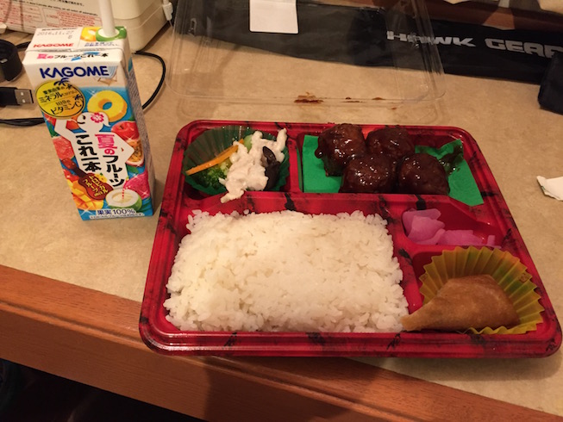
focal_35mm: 29
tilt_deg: -47.1
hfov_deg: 61.7
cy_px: 211
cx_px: 282
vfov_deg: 48.2
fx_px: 472
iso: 250
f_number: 2.2
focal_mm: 4.15
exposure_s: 1/17
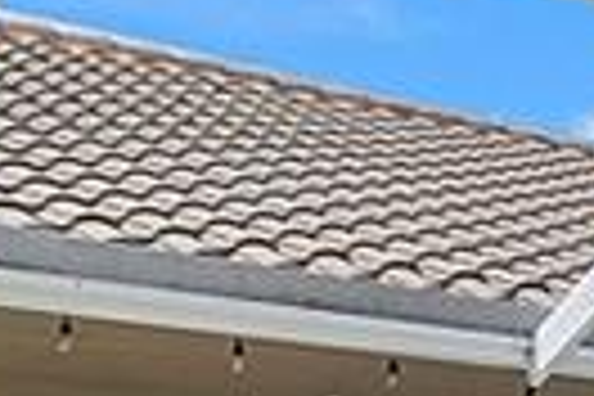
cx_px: 1161
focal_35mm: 116
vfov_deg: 10.9
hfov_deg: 14.7
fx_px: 1914
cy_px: 742
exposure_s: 1/100
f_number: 11
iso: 100
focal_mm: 10
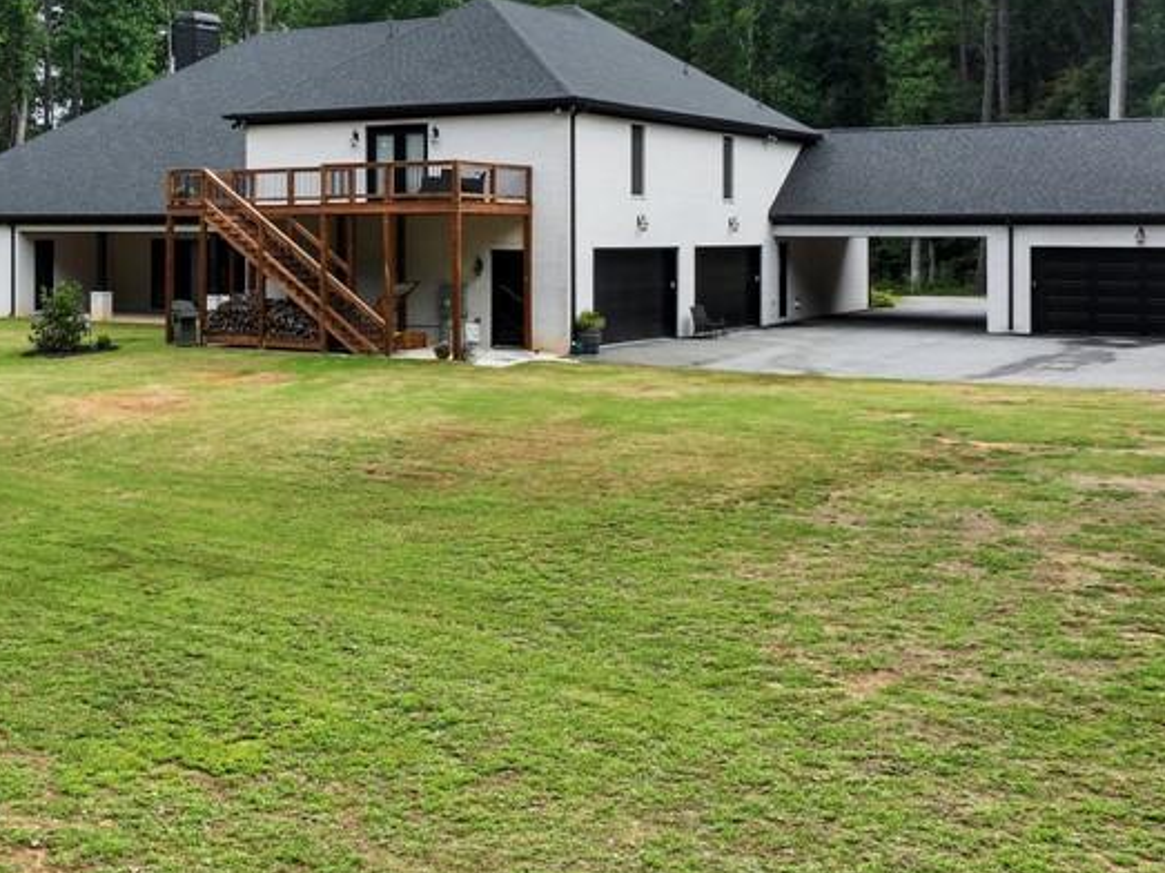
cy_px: 257
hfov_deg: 38.8
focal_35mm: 47
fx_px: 1581
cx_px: 225
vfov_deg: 30.5
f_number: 8
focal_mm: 12.29
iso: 100
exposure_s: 1/160
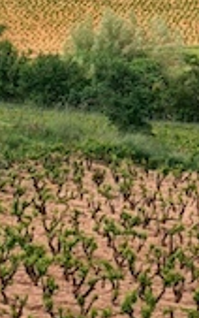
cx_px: 171
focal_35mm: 181
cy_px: -25
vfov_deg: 11.4
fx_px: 1567
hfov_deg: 7.3
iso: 200
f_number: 8
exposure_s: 1/125
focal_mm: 50
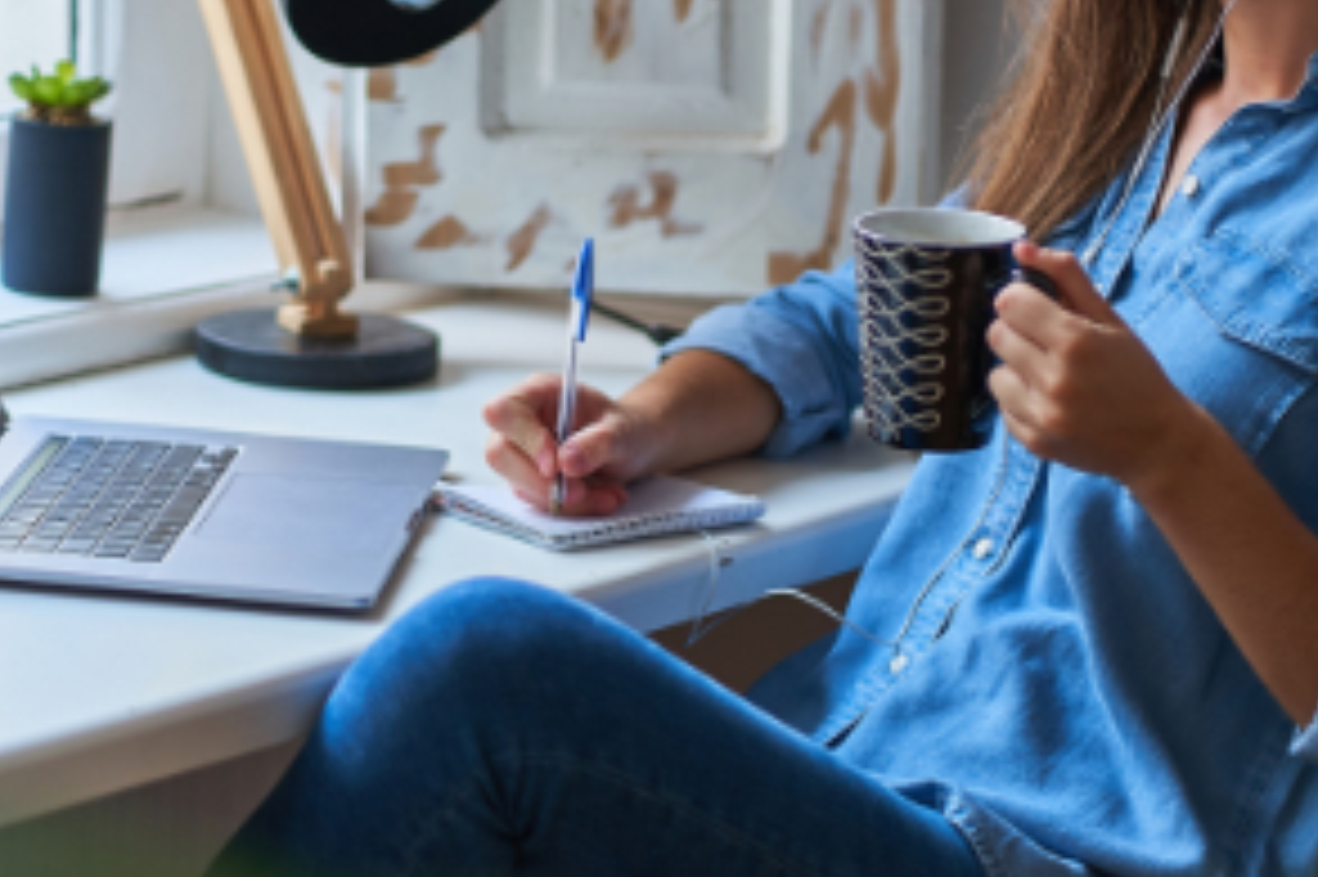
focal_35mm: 174
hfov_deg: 11.8
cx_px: 670
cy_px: 288
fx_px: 6366
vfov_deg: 7.9
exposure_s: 1/160
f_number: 1.8
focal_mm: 85
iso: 200
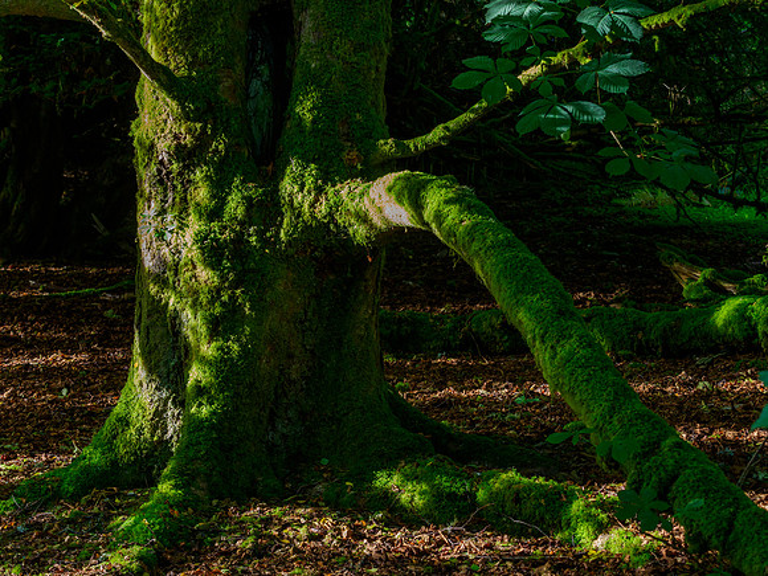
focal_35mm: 112
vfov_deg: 13.2
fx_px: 2485
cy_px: 288
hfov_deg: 17.6
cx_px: 384
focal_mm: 56
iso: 400
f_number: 5.6
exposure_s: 1/30
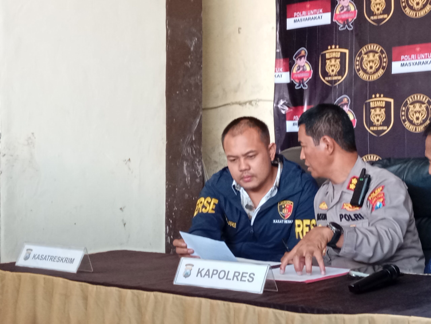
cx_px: 216
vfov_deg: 21.1
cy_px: 162
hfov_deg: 27.7
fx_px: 873
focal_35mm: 70
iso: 525
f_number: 1.8
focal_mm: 4.22
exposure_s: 1/50
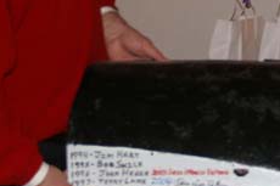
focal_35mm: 147
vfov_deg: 9.3
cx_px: 310
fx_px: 1142
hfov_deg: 13.7
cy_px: -4
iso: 200
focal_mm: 22
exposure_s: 1/60
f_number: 3.5
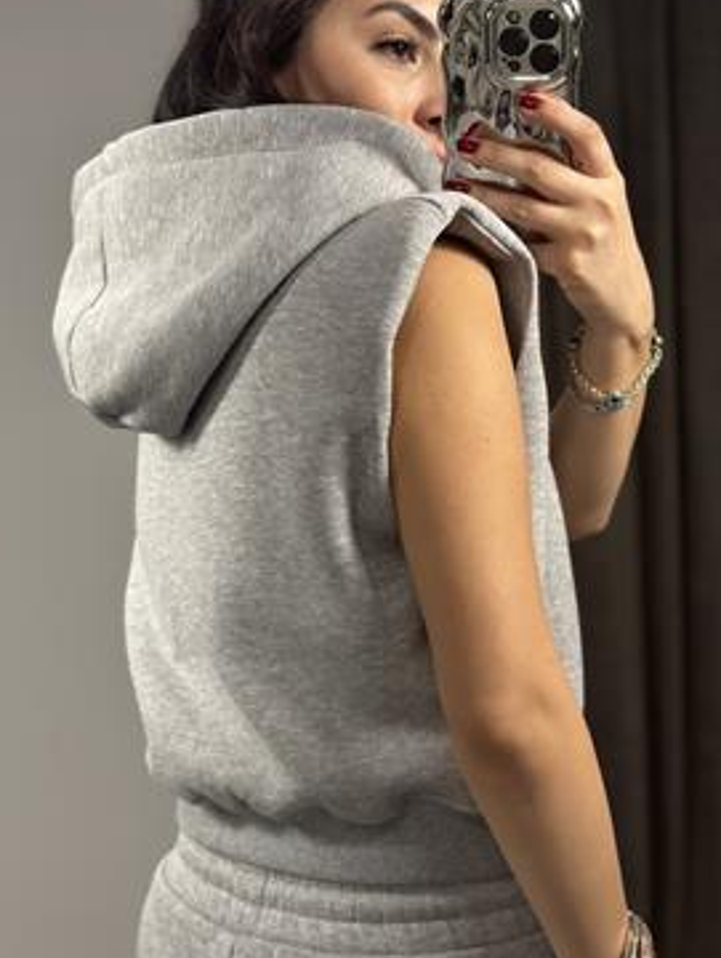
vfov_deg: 34.9
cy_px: 515
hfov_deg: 26.6
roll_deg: +7.3
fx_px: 1524
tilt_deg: -29.6
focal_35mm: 55
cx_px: 327
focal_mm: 6.86
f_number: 1.78
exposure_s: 1/100
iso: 80
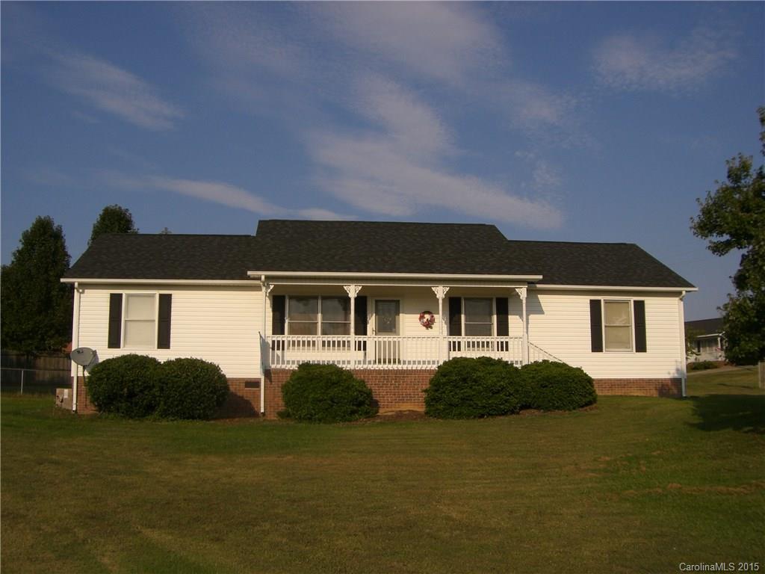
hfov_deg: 49.0
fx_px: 840
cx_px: 382
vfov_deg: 37.7
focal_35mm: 38
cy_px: 287
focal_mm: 6.2
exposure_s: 1/1000
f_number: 4.3
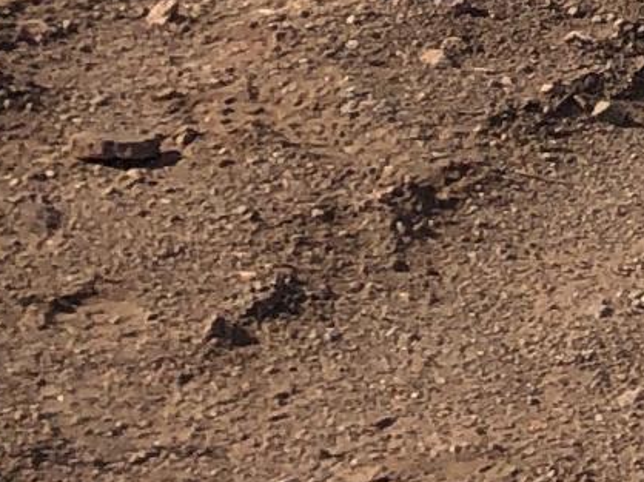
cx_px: 1353
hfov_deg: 9.2
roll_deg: -4.8
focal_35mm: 201
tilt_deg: -0.8
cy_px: -1181
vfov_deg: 6.5
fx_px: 3737
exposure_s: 1/2525
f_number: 1.8
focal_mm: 3.99
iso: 20
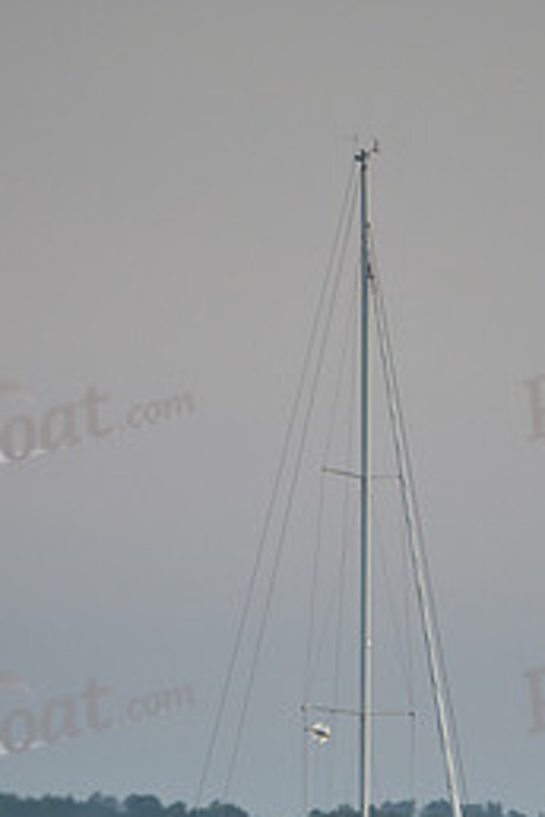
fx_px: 9196
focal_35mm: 405
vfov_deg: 5.1
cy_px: 861
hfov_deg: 3.4
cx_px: 360
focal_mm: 180
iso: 320
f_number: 2.8
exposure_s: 1/500
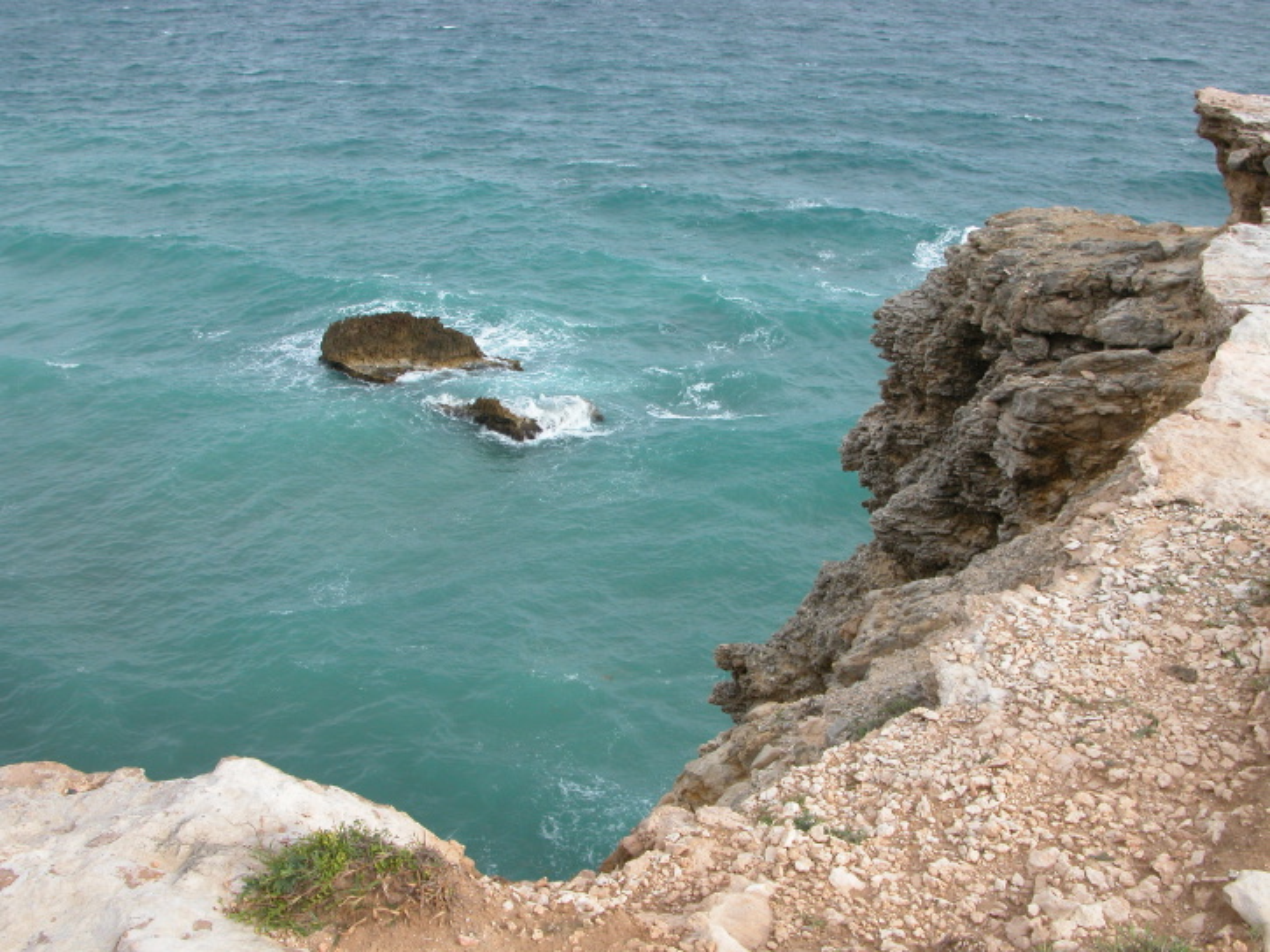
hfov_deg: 52.6
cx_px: 635
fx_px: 1284
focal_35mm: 35
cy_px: 476
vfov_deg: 40.7
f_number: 5
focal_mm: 8.9
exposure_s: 1/238
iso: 100
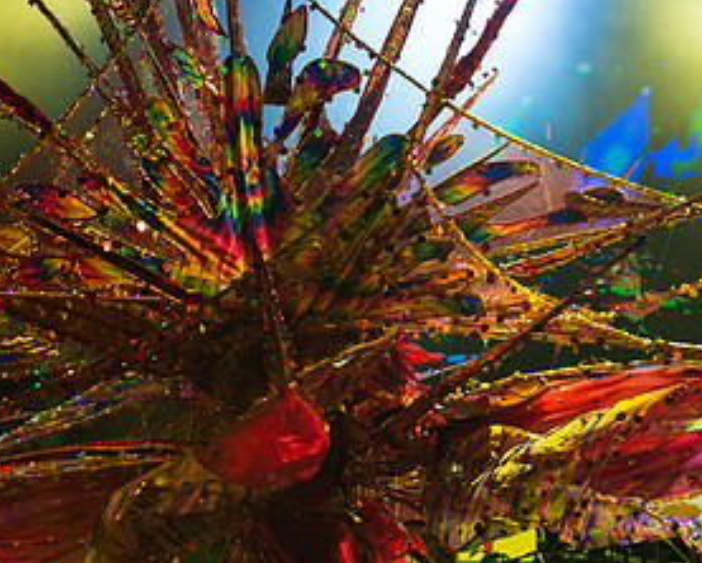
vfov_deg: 10.1
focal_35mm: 153
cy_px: 317
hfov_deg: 12.6
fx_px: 3181
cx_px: 342
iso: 2000
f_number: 5.6
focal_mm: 70
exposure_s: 1/320
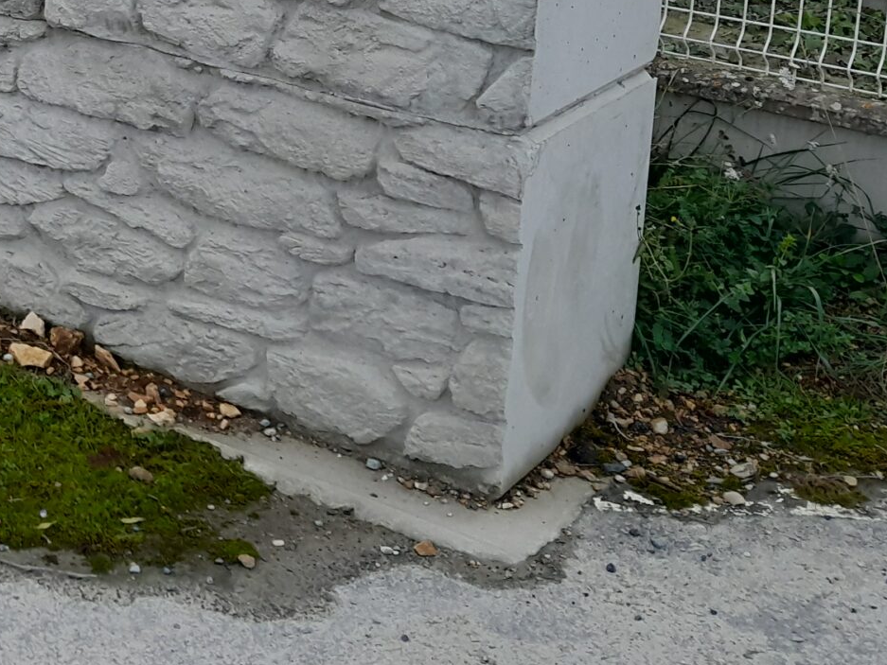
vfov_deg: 19.3
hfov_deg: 24.0
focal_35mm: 71
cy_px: -180
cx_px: -271
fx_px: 1820
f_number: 1.8
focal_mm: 4
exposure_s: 1/286
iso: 40
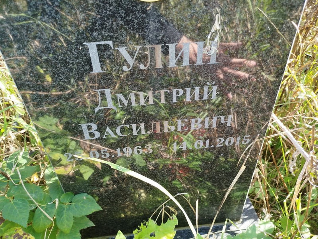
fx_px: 220
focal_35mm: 24
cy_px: 120
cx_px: 159
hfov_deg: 71.6
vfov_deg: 56.8
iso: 80
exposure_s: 1/100
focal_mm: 5.31
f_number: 1.7
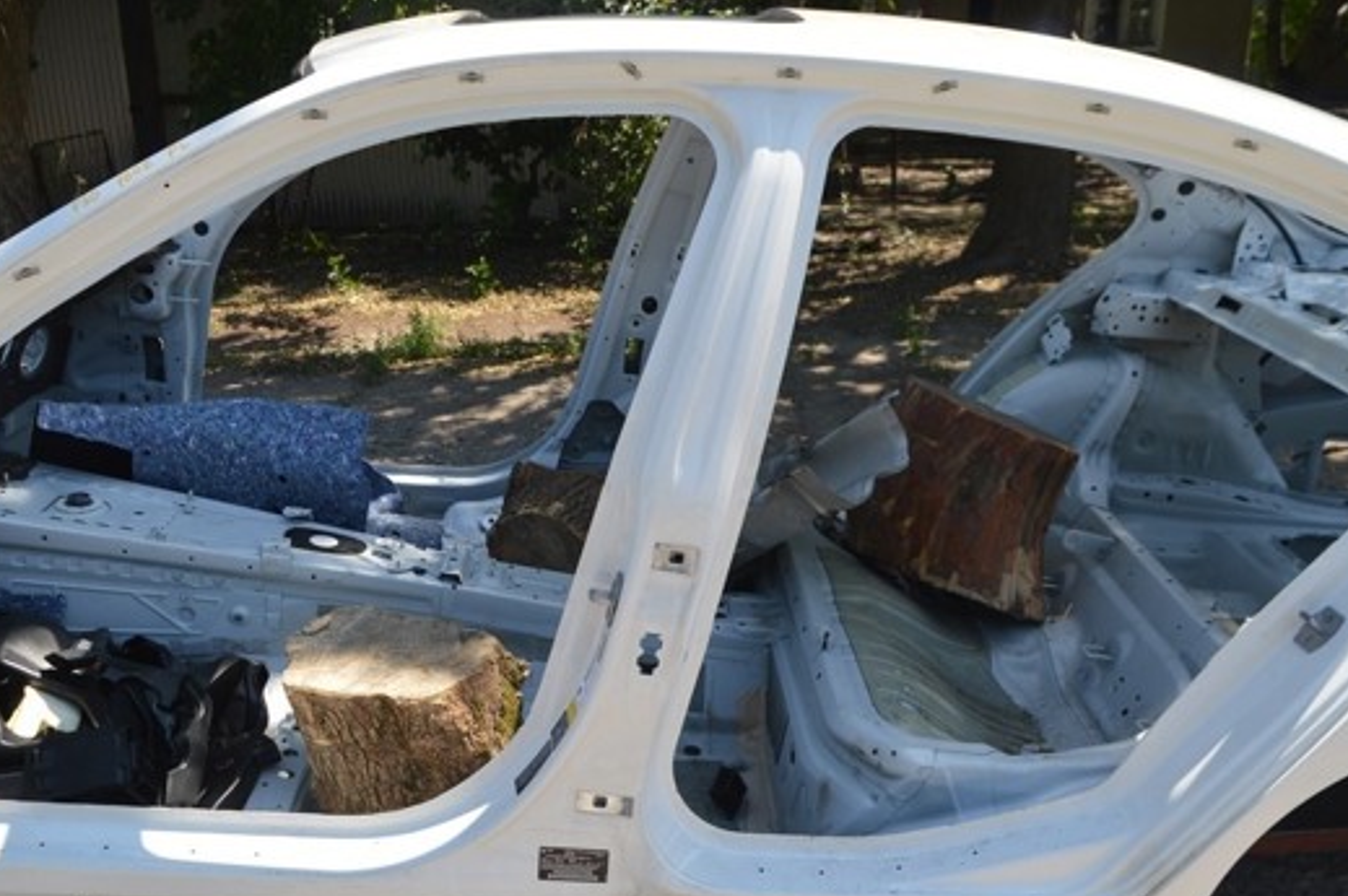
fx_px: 1384
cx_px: 629
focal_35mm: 37
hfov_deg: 51.9
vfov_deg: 35.7
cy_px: 549
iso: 100
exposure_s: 1/200
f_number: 7.1
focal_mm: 20
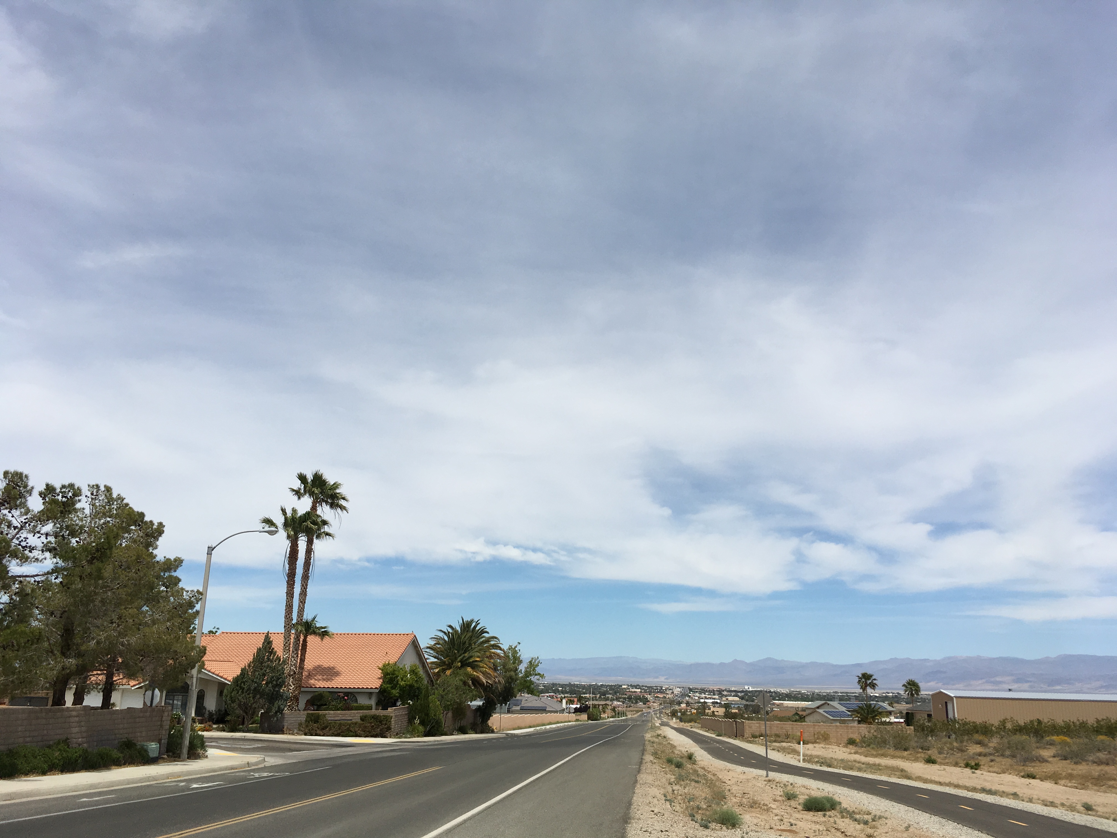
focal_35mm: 29
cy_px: 419
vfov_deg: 48.2
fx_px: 936
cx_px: 558
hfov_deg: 61.7
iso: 25
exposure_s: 1/3663
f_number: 2.2
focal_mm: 4.15
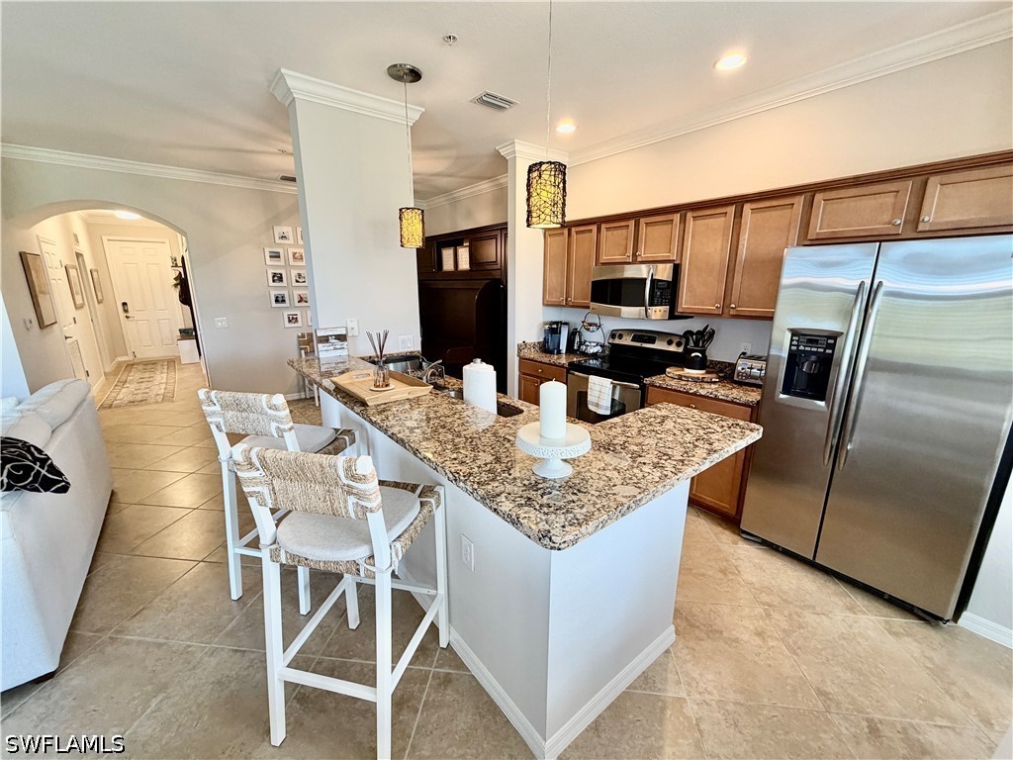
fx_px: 410
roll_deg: -0.2
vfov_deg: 85.7
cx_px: 506
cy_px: 380
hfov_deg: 102.1
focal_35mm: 14
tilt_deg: -12.7
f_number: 2.2
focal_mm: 2.22
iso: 160
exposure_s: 1/60
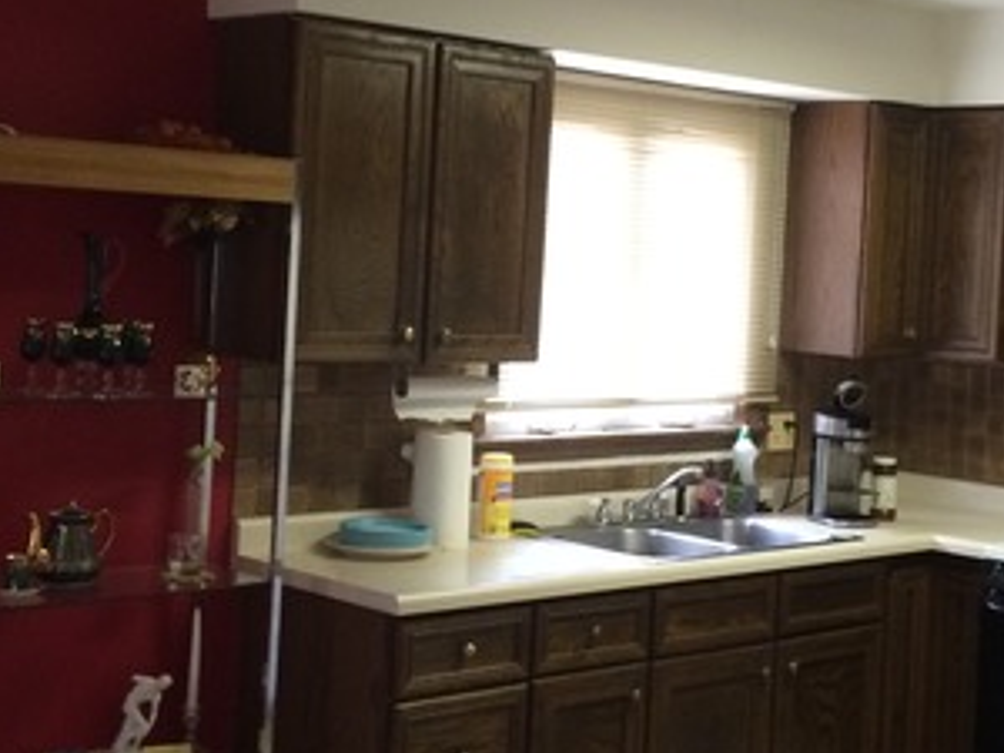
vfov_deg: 22.9
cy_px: 288
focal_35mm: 64
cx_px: 629
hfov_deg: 30.1
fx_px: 1856
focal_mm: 4.12
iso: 320
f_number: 2.2
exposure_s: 1/24
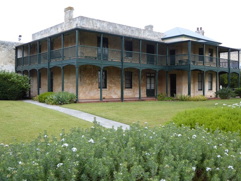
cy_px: 90
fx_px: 272
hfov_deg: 47.9
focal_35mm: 39
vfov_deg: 36.8
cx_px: 120
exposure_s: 1/60
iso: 100
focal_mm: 6.7
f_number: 3.7
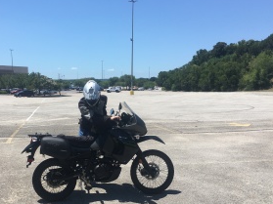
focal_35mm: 38
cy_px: 129
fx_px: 300
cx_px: 112
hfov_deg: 48.7
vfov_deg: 37.4
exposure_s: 1/1789
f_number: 2.2
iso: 25
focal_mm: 4.15
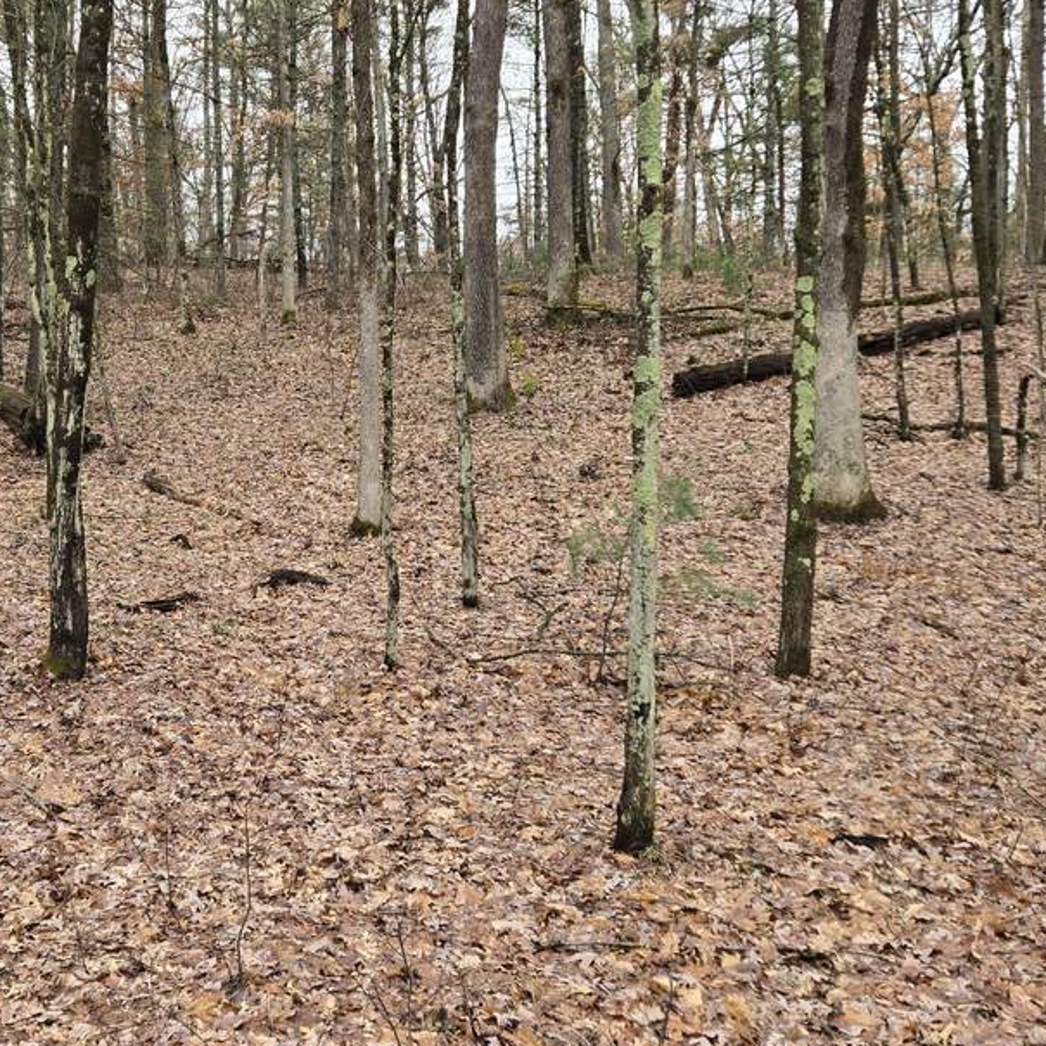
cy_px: 517
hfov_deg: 38.7
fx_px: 1470
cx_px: 337
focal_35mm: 43
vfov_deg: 39.2
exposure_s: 1/249
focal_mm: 5.4
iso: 25
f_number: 1.8
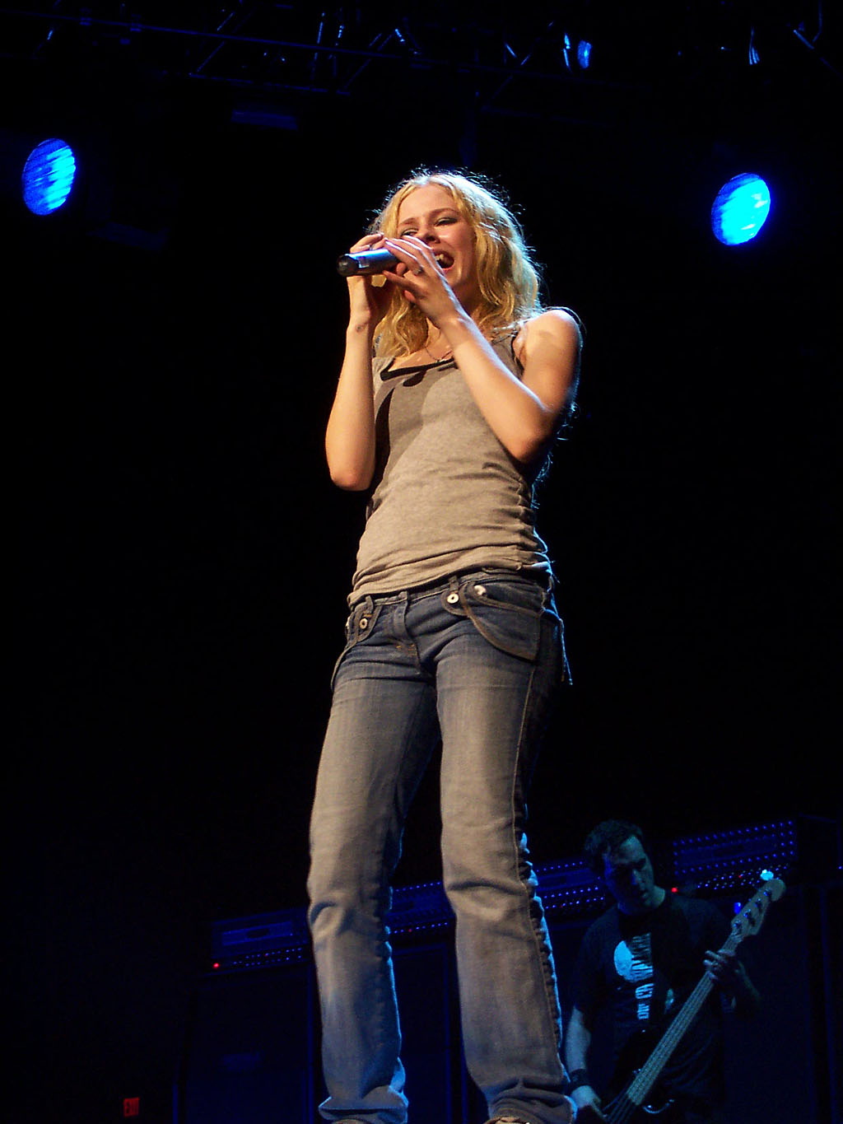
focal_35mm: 89
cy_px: 562
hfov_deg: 16.6
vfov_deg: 22.0
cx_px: 422
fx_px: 2889
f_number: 4.1
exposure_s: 1/60
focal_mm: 13.5
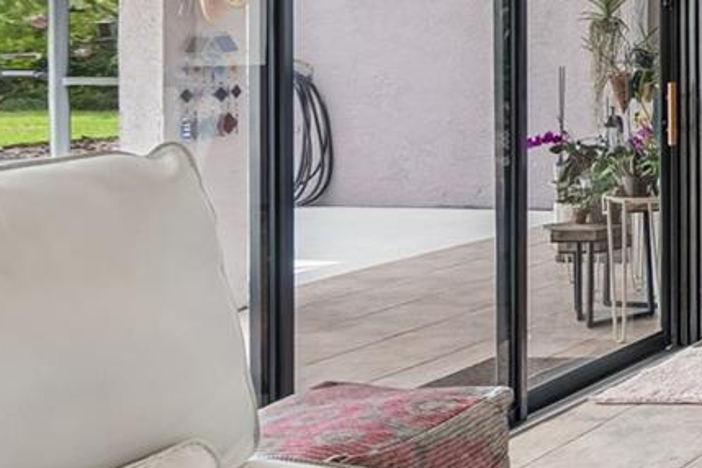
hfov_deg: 22.0
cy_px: 34
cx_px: 1262
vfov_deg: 23.5
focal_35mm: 56
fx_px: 1092
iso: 100
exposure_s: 1/8
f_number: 7.1
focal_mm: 10
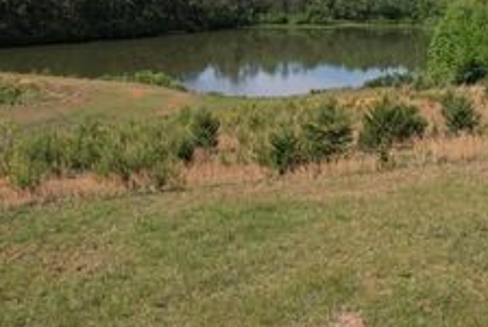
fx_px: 665
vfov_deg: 27.6
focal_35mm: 49
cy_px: 138
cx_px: 259
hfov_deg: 40.3
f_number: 2.8
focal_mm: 8.38
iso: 120
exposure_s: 1/2500
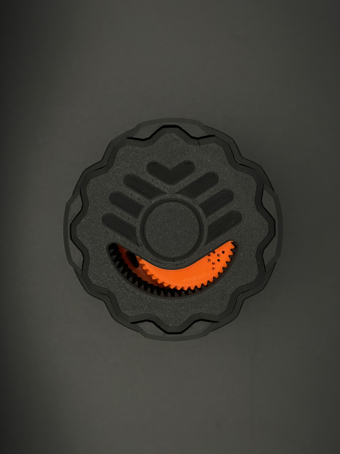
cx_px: 170
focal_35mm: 52
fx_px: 681
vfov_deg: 36.8
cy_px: 227
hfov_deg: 28.0
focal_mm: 6
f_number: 2
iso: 640
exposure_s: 1/60
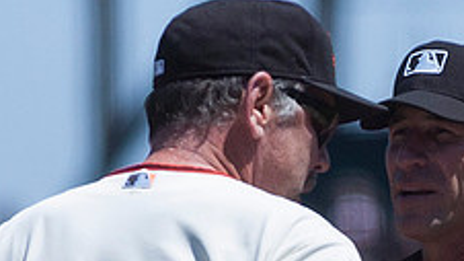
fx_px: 14871
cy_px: 363
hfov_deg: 1.8
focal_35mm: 1209
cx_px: 394
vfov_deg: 1.0
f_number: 4
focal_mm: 300
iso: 200
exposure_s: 1/3200
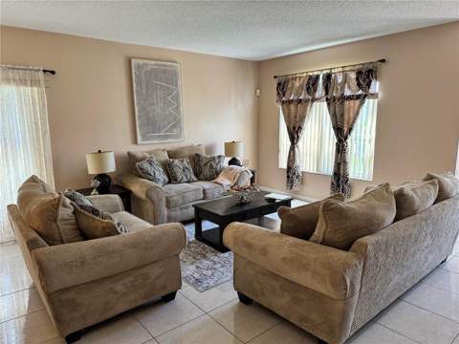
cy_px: 172
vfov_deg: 56.8
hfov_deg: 71.6
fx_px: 318
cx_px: 230
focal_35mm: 24
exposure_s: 1/120
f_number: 1.78
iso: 160
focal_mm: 6.76
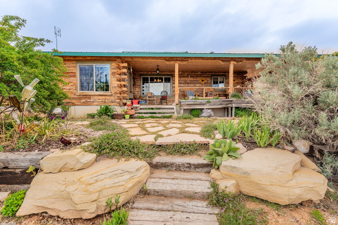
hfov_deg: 104.2
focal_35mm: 14
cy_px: 112
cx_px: 169
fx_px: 131
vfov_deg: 81.2
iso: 400
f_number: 7.1
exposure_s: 1/500
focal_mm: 14
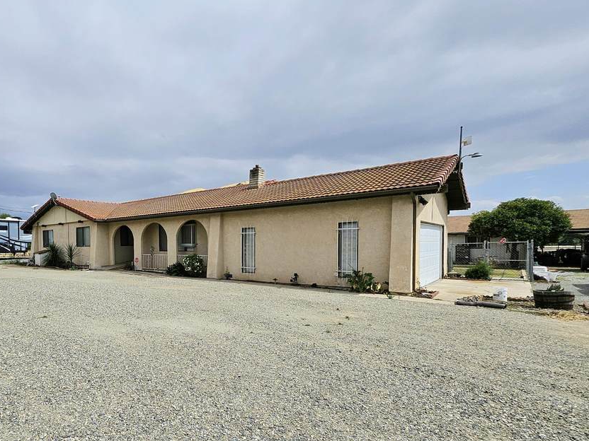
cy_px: 254
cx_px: 161
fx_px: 340
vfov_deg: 65.6
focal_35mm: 20
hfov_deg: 76.9
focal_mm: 1.74
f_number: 2.2
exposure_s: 1/5000
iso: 32
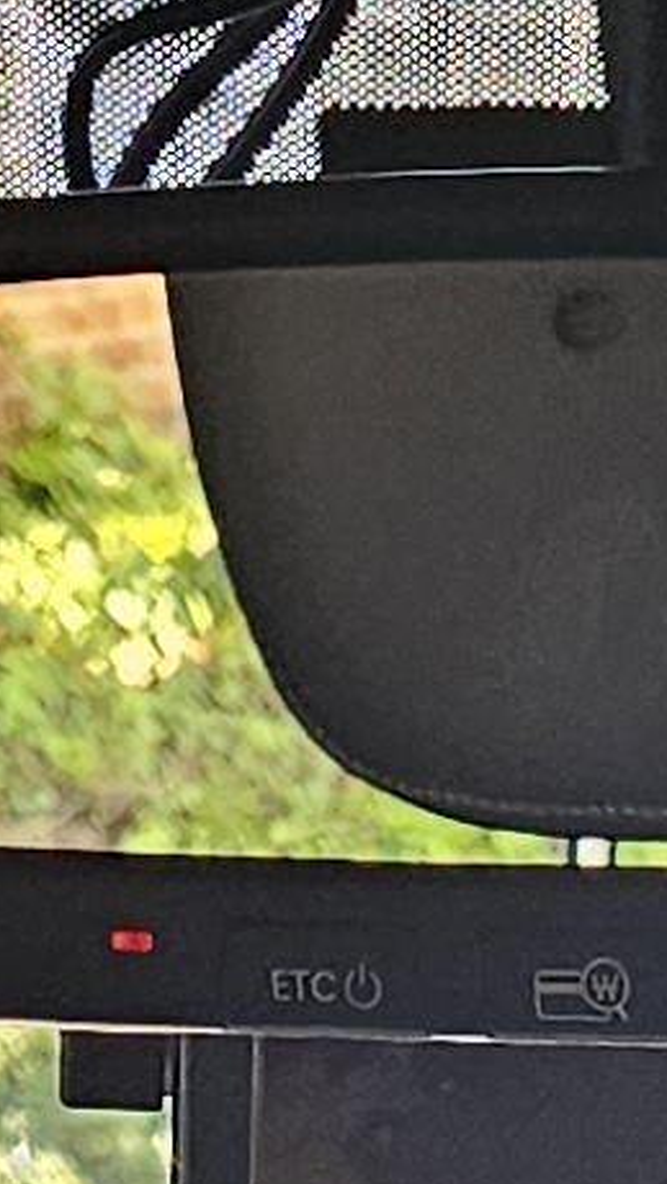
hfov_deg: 5.6
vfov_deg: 8.3
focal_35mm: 218
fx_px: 6849
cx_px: 556
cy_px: 3640
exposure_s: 1/120
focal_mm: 5.4
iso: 160
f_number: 1.8
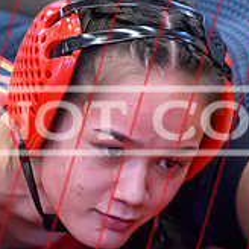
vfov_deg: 2.4
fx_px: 6030
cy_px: 178
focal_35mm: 741
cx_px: 61
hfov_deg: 2.4
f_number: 2.8
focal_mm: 200
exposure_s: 1/500
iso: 8000
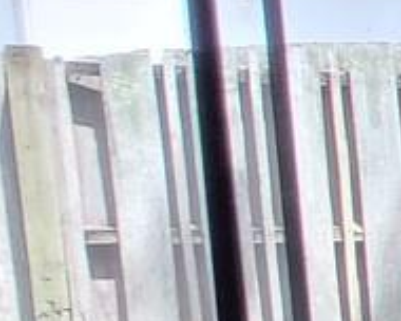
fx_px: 1270
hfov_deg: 8.1
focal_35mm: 107
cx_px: 1617
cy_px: 230
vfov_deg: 14.4
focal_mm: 1.74
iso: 100
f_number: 2.2
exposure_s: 1/60
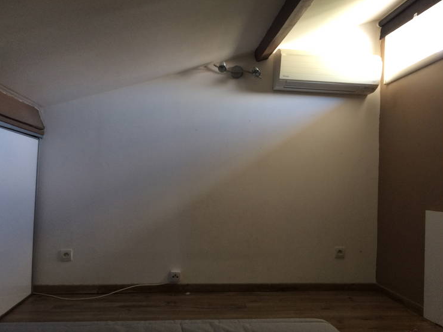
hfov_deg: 58.4
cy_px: 176
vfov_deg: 45.4
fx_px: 397
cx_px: 226
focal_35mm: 31
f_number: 2.2
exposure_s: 1/33
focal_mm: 4.15
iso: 64
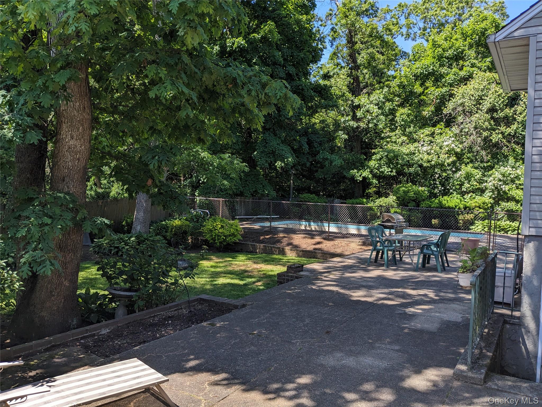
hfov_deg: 65.3
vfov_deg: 51.4
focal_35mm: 27
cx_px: 271
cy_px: 204
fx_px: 423
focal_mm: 4.38
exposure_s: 1/867
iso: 49
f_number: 1.73
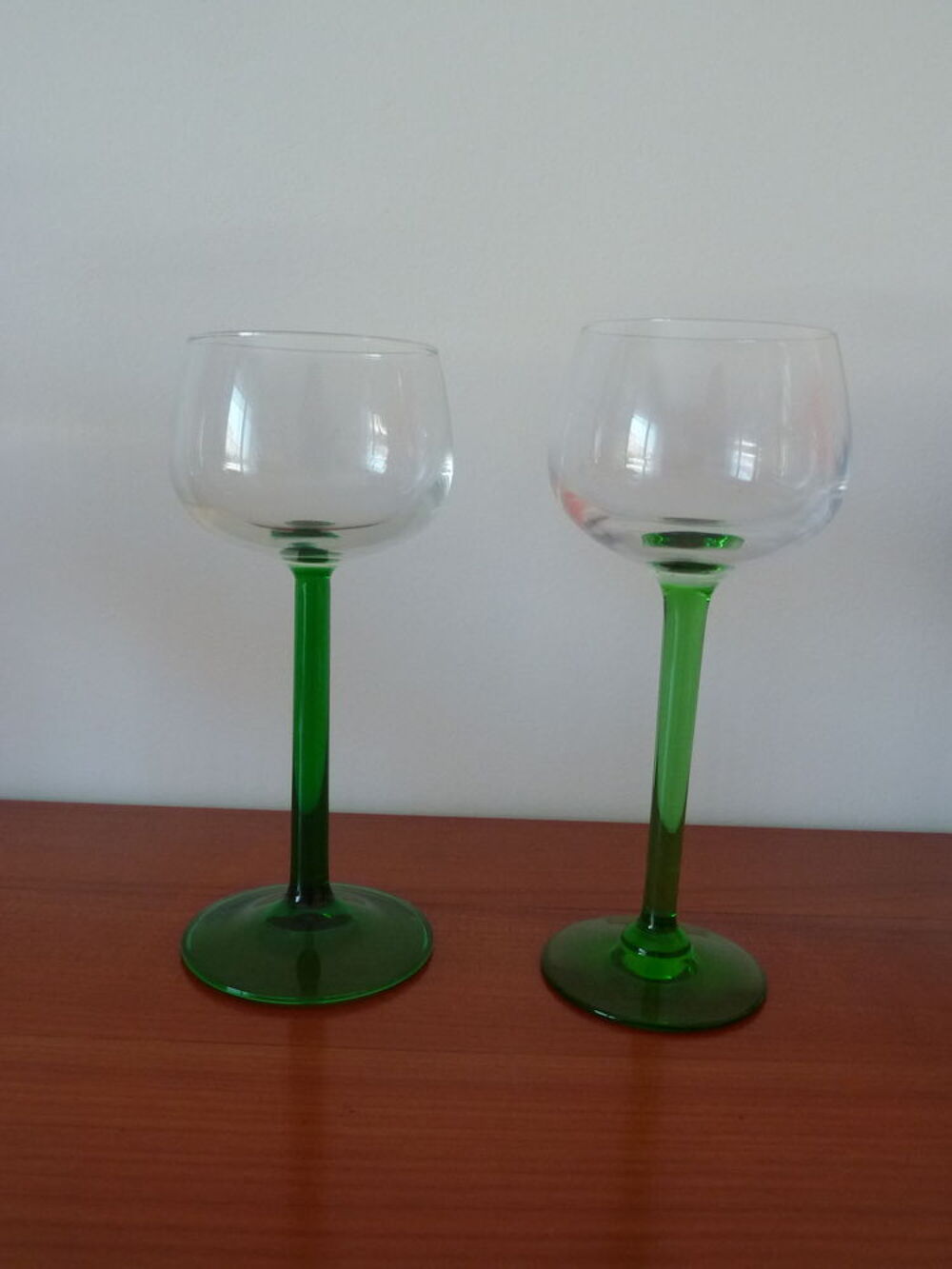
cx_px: 476
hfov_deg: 48.2
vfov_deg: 61.7
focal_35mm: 29
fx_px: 1063
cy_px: 634
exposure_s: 1/30
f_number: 3.4
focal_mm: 4.7
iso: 320
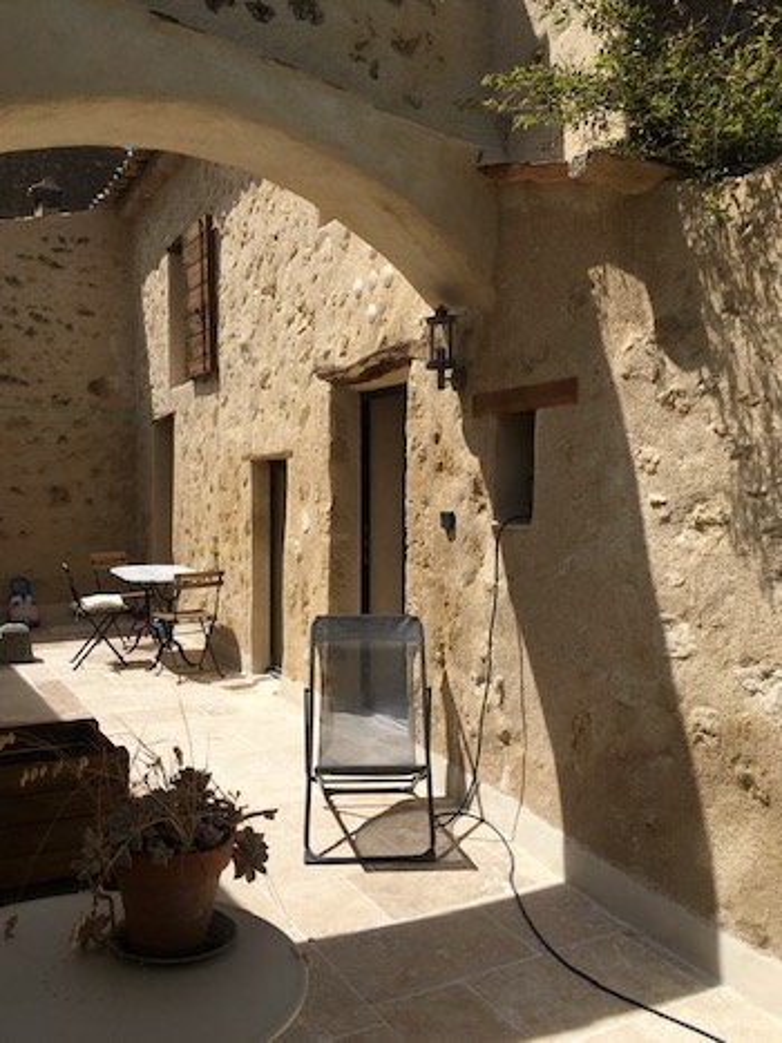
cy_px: 522
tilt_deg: -0.9
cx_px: 391
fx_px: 874
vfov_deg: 61.7
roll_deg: +1.0
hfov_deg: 48.2
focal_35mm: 29
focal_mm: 4.15
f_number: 2.2
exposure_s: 1/2653
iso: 25
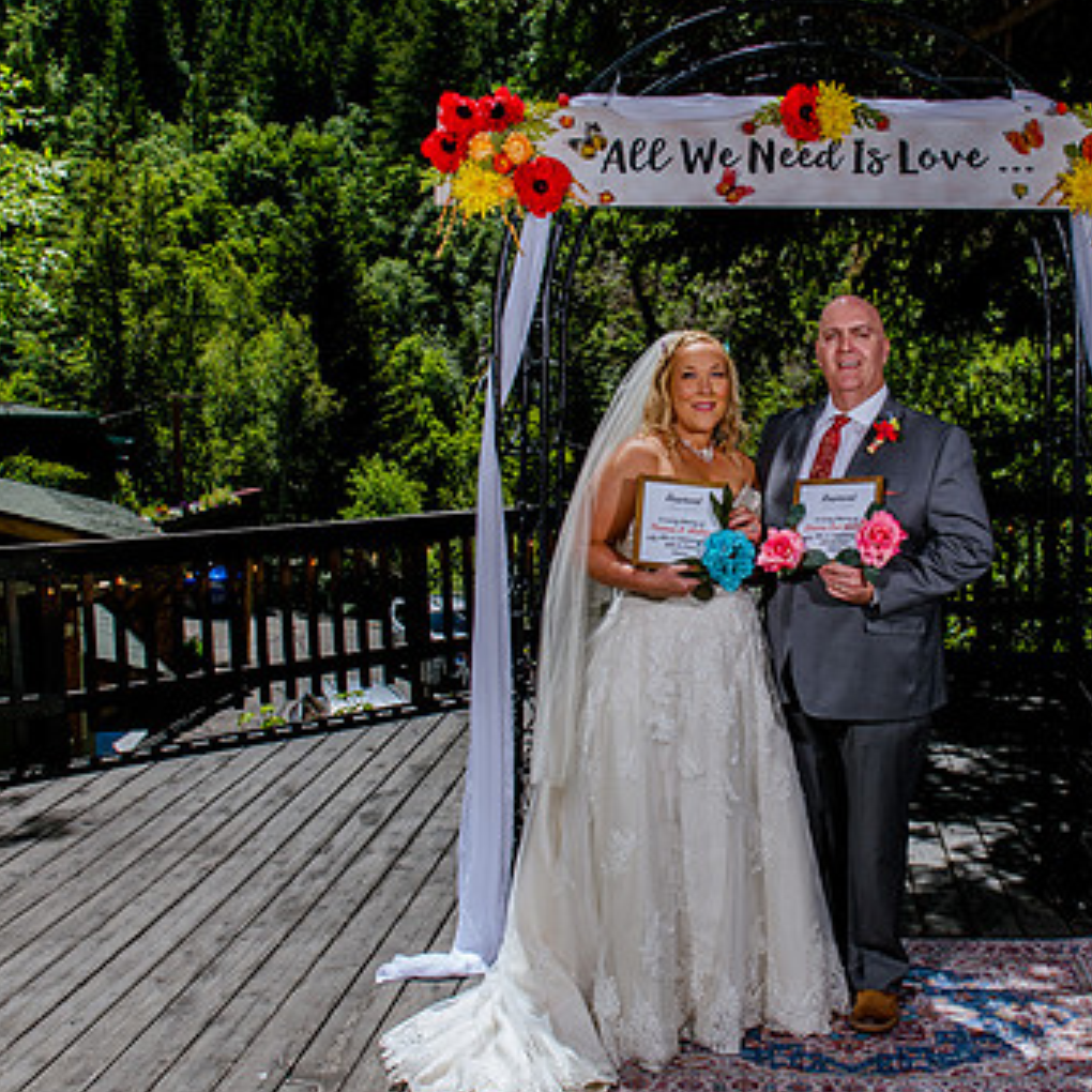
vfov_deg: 39.1
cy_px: 483
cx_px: 733
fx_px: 1535
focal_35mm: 43
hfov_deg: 38.7
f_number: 8
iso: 160
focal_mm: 26
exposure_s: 1/400
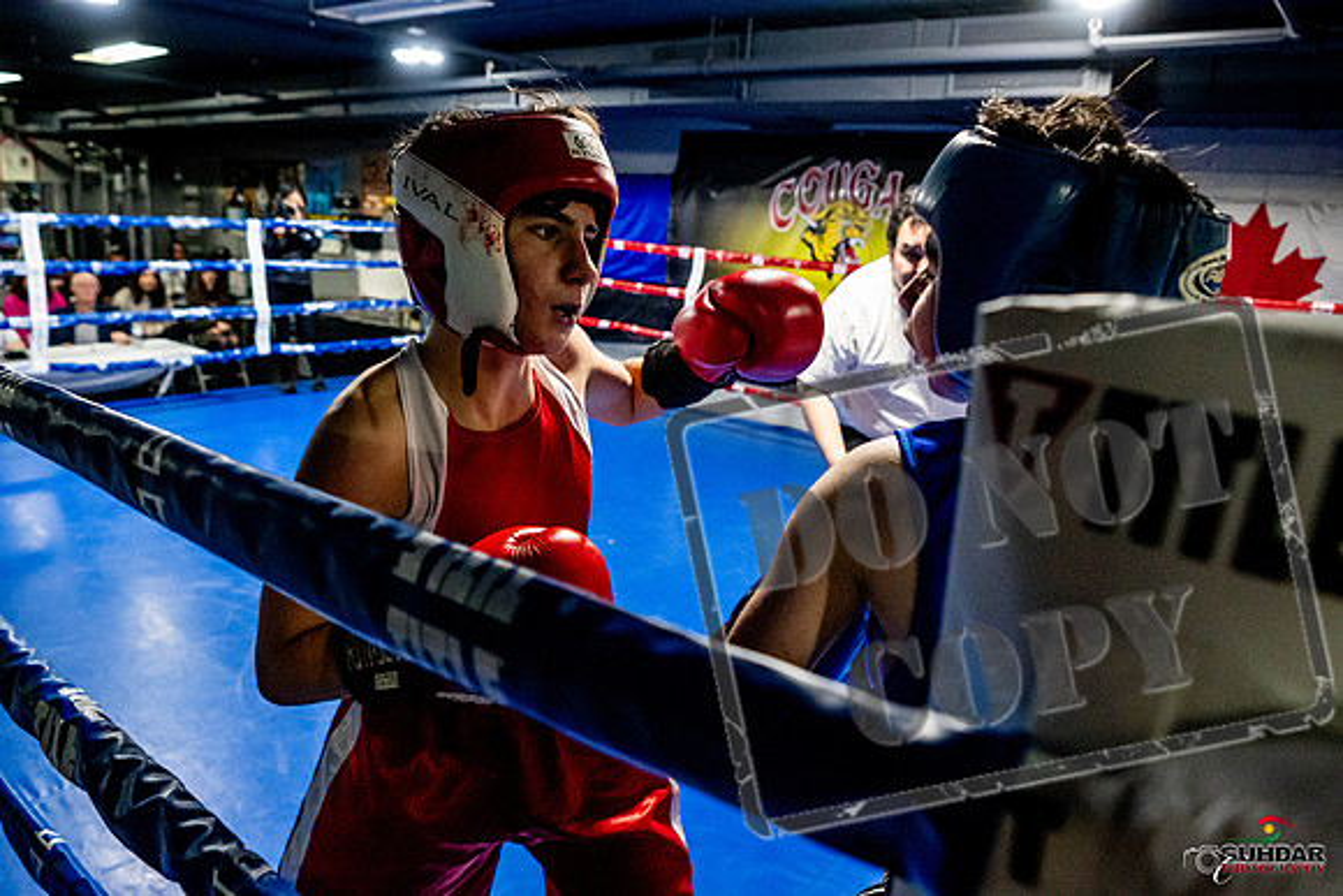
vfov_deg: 53.2
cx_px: 672
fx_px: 896
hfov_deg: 73.7
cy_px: 448
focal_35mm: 24
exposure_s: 1/800
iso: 5000
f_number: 2.8
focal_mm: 16
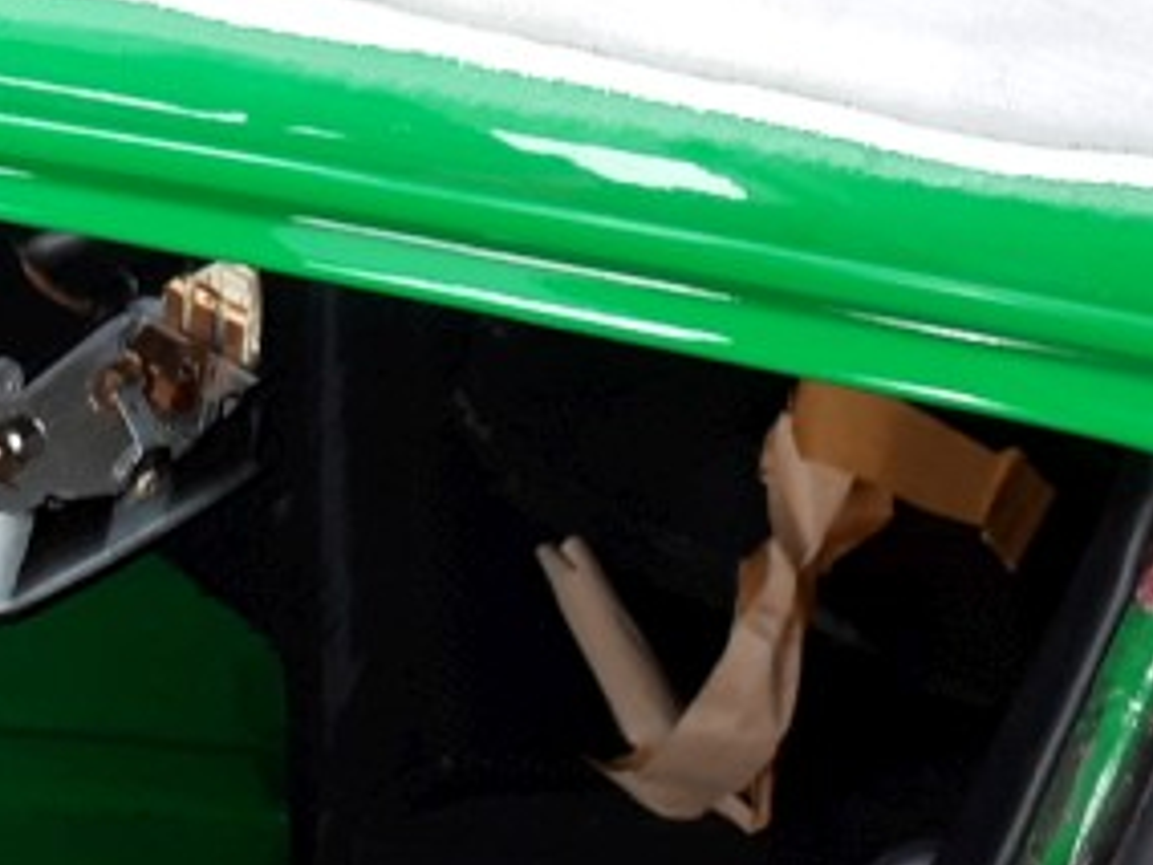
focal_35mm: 114
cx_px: -499
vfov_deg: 12.0
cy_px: -662
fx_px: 3797
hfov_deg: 16.0
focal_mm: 3.6
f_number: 1.9
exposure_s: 1/33
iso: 80
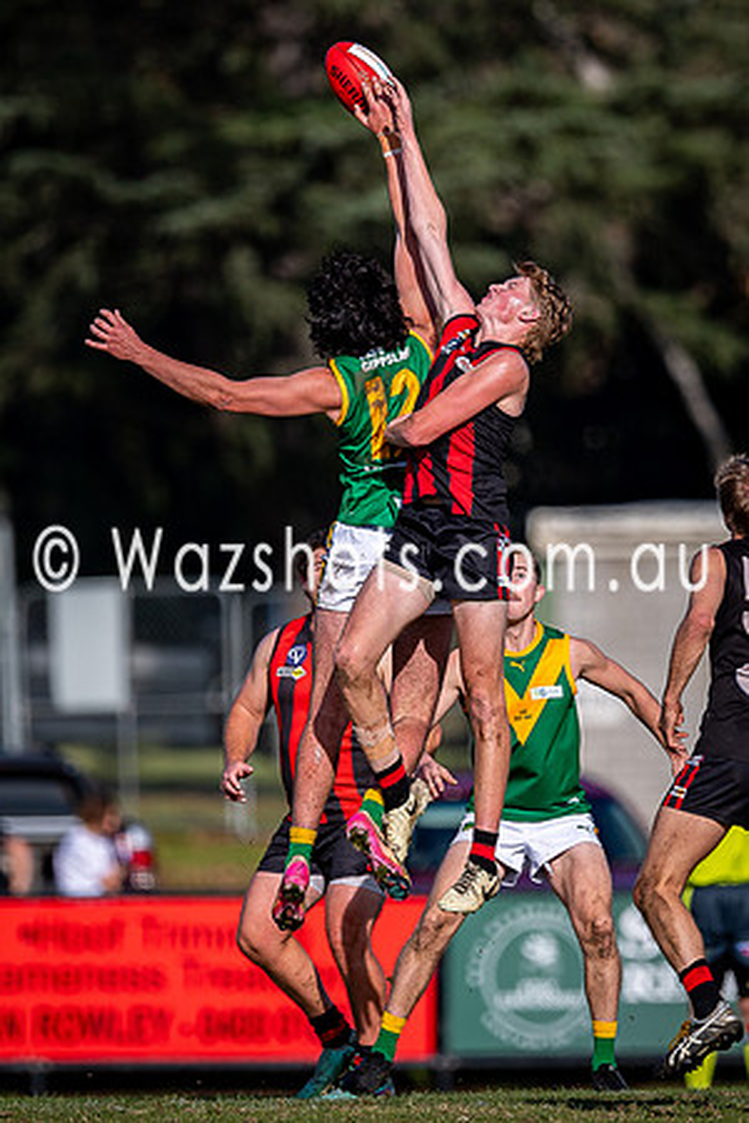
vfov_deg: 2.1
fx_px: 30650
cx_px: 418
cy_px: 459
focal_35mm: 982
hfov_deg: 1.4
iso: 160
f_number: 4
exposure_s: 1/2000
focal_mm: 500
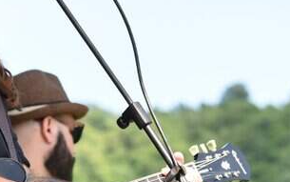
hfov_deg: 6.4
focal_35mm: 329
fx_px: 2602
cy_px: 112
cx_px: 141
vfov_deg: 4.0
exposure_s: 1/1250
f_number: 4.5
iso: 640
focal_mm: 82
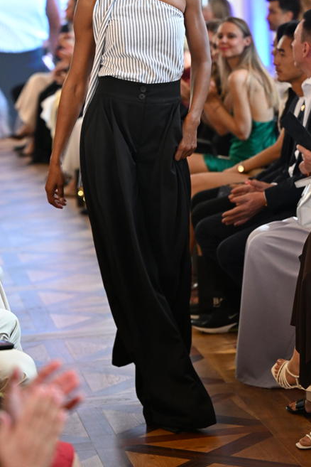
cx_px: 120
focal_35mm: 137
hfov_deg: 10.0
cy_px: 158
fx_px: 1775
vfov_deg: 14.9
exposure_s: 1/500
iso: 3200
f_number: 2.8
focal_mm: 87
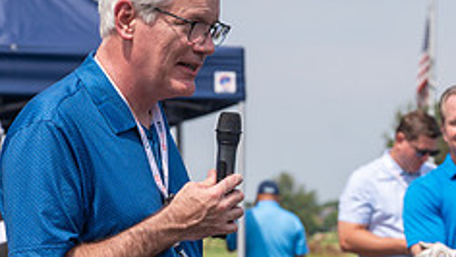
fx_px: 2177
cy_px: 251
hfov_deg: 12.0
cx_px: 265
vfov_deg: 6.7
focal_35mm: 180
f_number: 5
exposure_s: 1/2000
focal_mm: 70
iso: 250
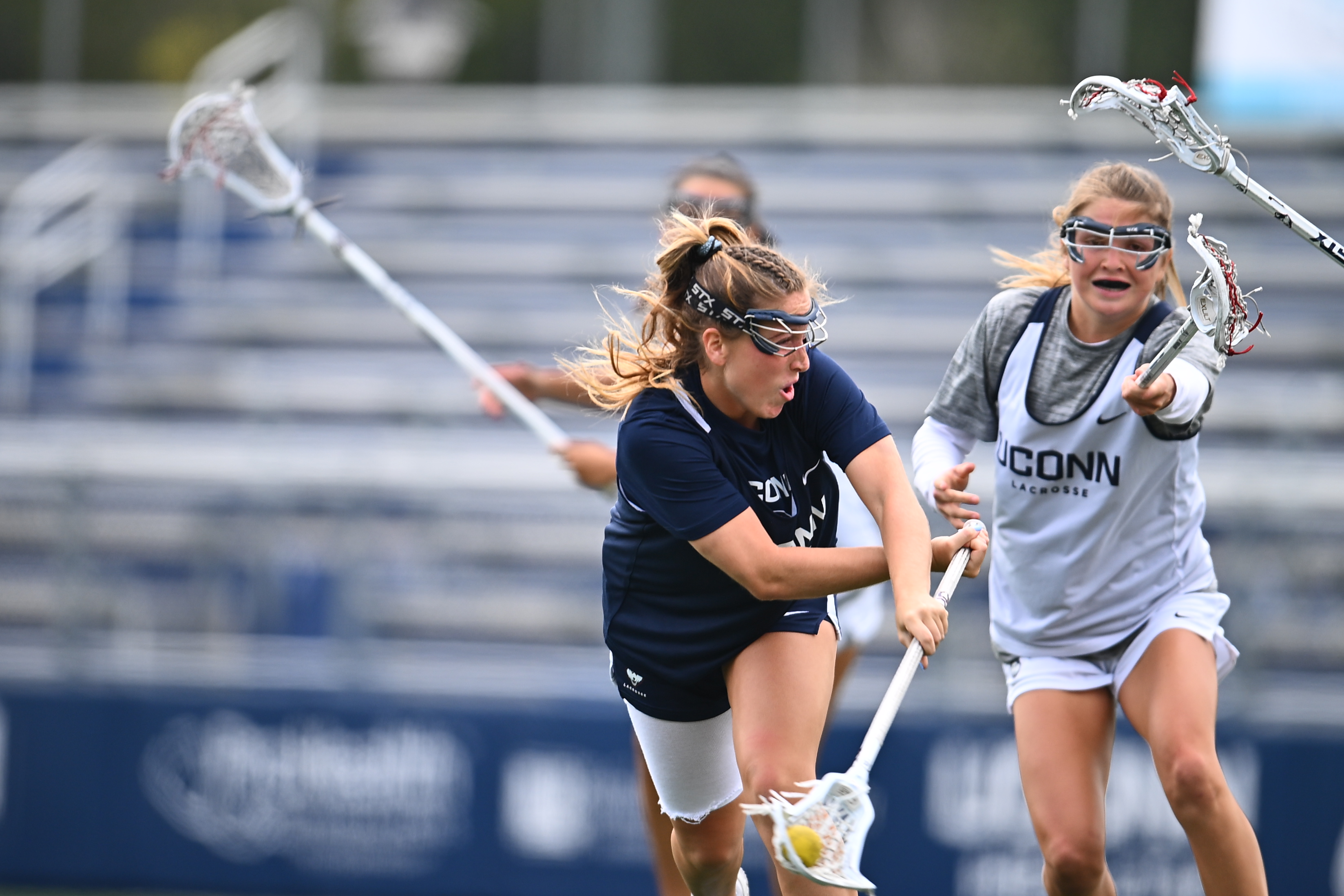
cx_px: 692
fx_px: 18702
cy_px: 399
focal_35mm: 501
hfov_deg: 4.1
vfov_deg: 2.7
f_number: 2.8
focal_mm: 400
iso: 320
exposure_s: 1/1600
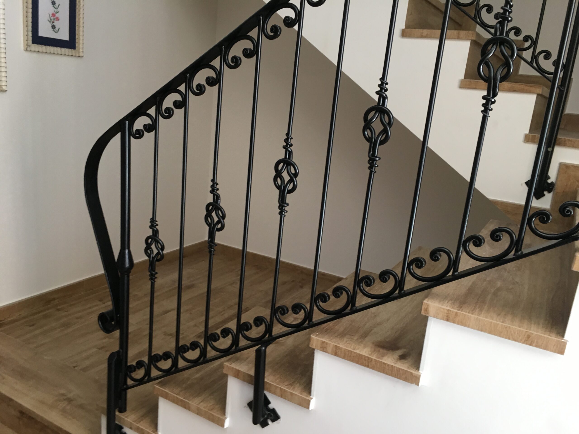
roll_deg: -4.5
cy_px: 217
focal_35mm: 29
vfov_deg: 48.2
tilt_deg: -13.4
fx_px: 485
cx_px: 290
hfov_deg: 61.7
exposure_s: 1/33
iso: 125
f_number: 2.2
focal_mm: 4.15
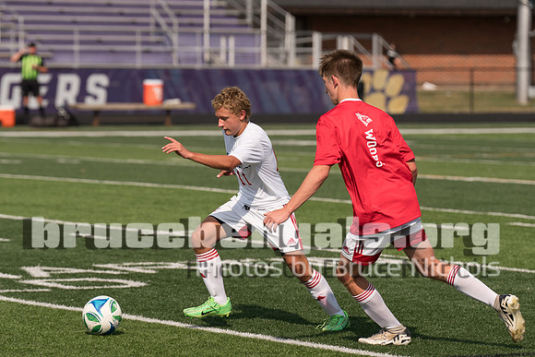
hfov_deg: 9.5
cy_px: 189
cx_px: 268
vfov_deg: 6.4
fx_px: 3217
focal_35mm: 216
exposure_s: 1/2000
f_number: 3.2
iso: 100
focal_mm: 143
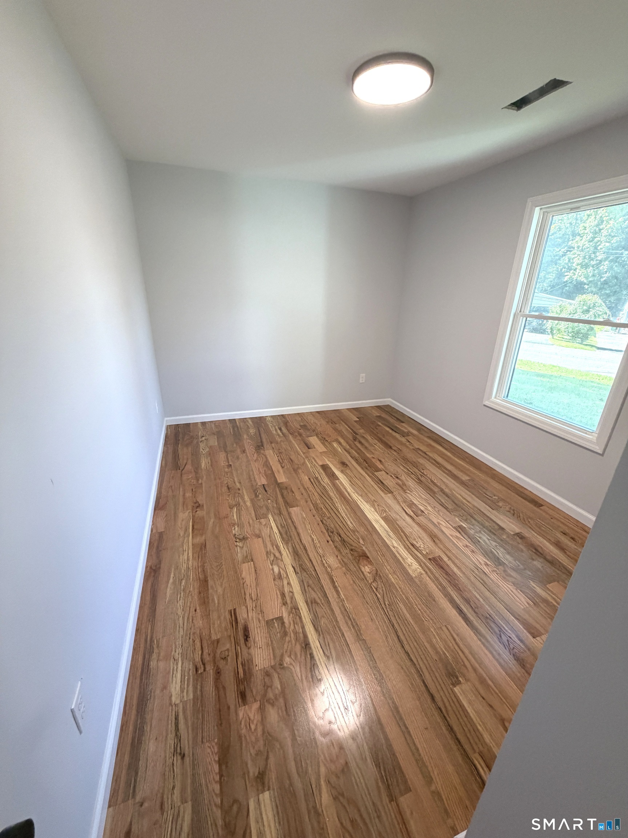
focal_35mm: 14
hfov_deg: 85.7
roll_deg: -0.8
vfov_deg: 102.1
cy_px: 419
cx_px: 314
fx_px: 339
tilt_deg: -20.8
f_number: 2.2
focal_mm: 2.22
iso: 250
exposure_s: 1/120
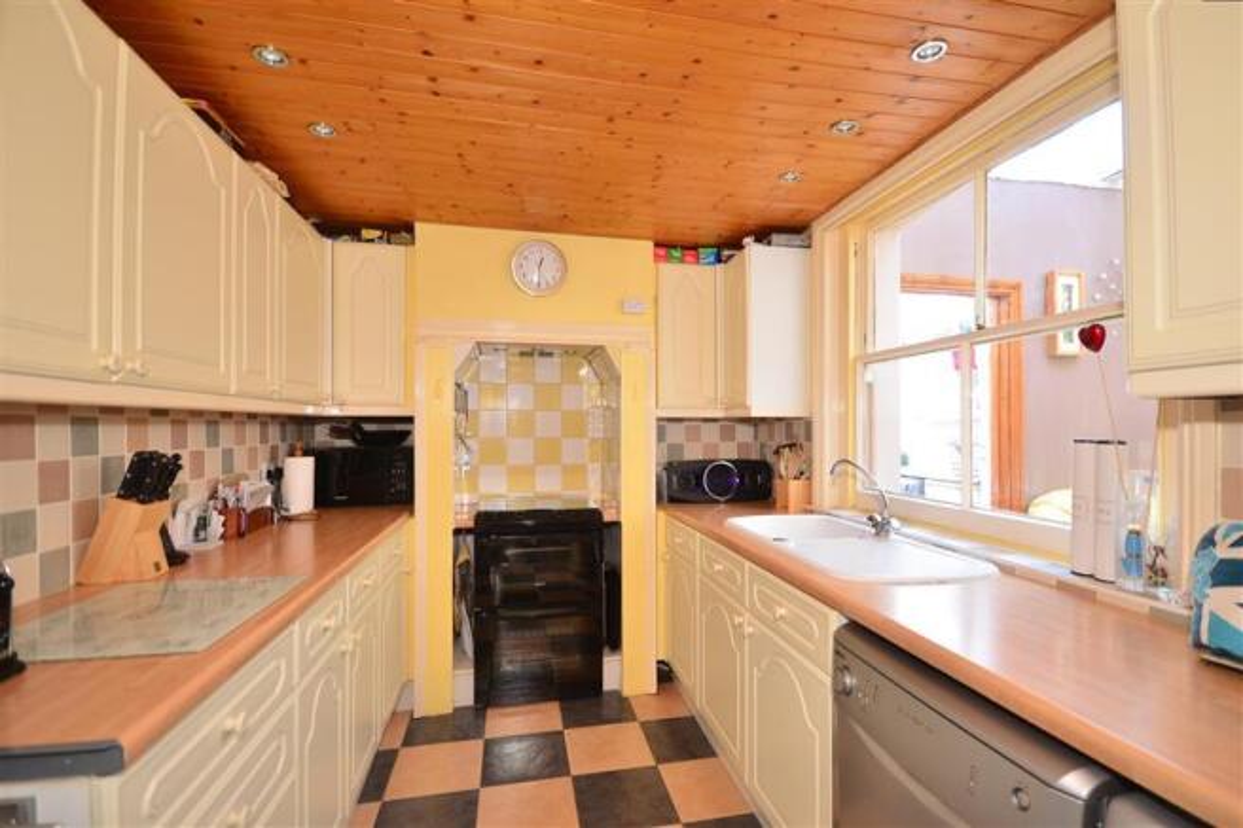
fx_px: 570
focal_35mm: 16
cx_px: 622
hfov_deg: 95.0
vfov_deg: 72.0
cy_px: 414
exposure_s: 1/5
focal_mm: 11
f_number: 5
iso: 200
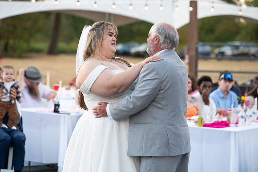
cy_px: 86
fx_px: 1075
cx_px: 129
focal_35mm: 150
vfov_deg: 9.2
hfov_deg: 13.7
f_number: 4
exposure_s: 1/500
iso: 1600
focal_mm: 150
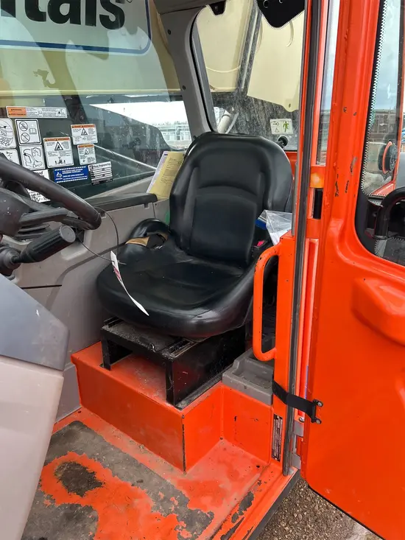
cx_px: 202
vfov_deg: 67.3
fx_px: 405
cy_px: 270
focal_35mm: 26
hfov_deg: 53.1
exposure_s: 1/121
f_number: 1.5
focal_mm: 5.7
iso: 125
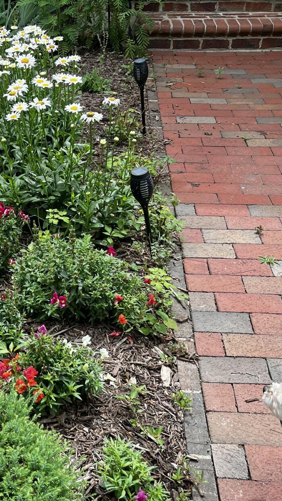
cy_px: 232
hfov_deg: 24.9
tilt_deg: -30.9
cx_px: 10
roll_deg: +1.2
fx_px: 611
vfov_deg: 44.5
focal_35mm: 46
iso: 50
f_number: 1.6
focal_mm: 5.1
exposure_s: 1/639
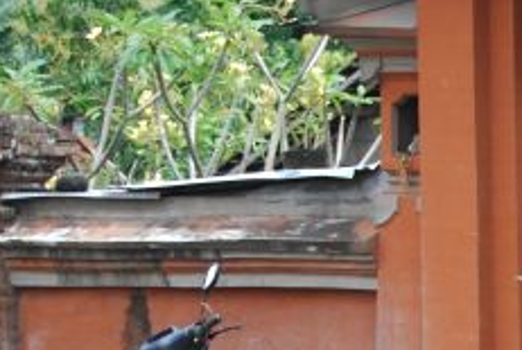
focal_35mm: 228
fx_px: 3318
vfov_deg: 6.0
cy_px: 481
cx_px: 716
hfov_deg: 8.8
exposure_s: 1/125
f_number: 5.6
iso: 125
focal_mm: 55
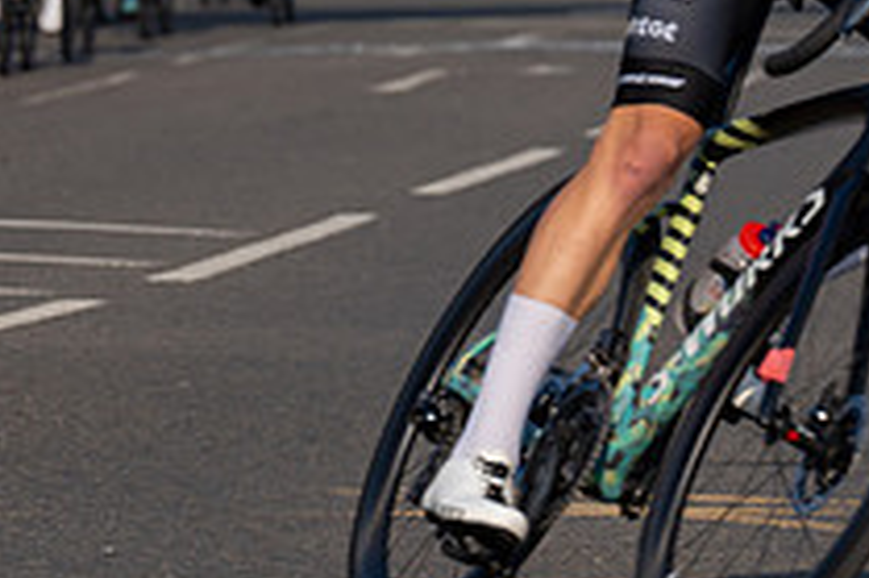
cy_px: -198
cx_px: -262
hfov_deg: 4.1
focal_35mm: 505
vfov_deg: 2.7
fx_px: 12180
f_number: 6.3
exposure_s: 1/1000
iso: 160
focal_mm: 182
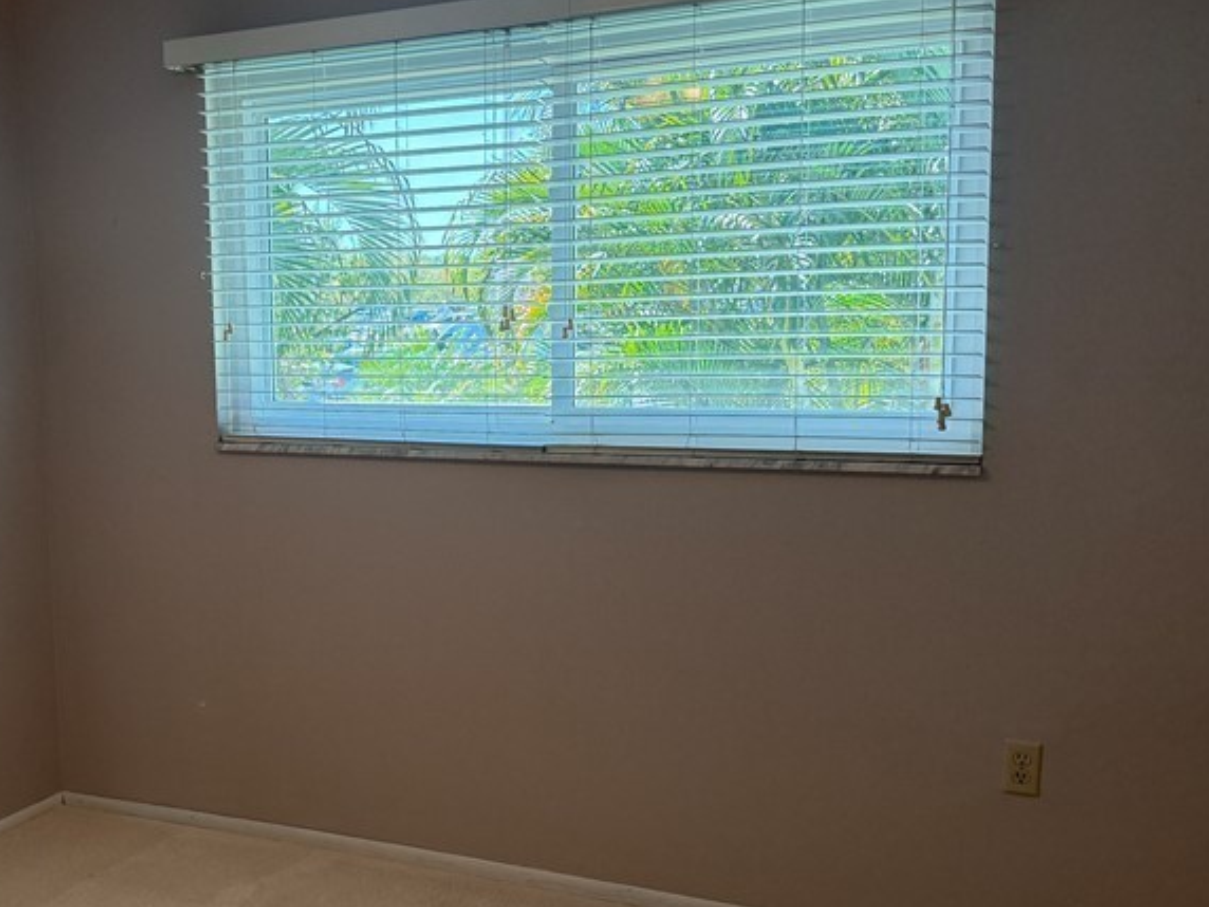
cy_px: 501
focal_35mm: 43
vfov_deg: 33.6
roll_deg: +1.7
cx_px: 306
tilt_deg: -7.1
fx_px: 1502
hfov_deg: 42.5
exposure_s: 1/228
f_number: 1.78
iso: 160
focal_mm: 6.76
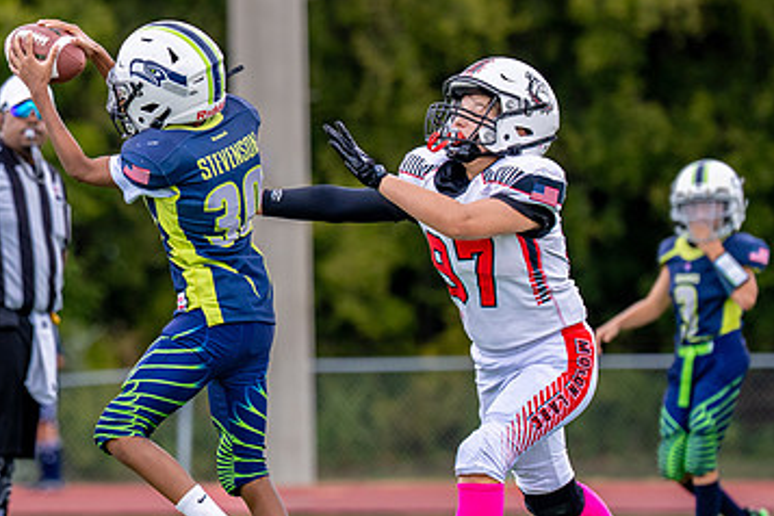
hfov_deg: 5.4
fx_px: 8191
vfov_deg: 3.6
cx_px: 190
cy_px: 237
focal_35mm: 381
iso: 400
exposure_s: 1/2500
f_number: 2.8
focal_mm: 154
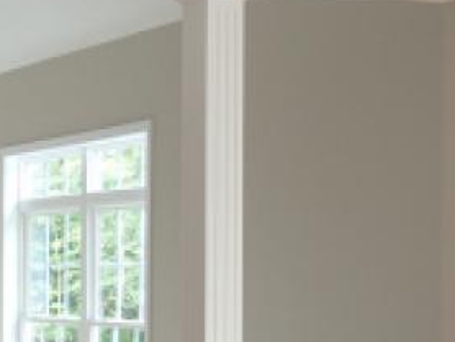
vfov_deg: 14.3
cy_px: 294
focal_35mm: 103
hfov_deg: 17.8
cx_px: -136
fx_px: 1355
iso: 160
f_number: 2.2
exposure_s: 1/60
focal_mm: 5.14
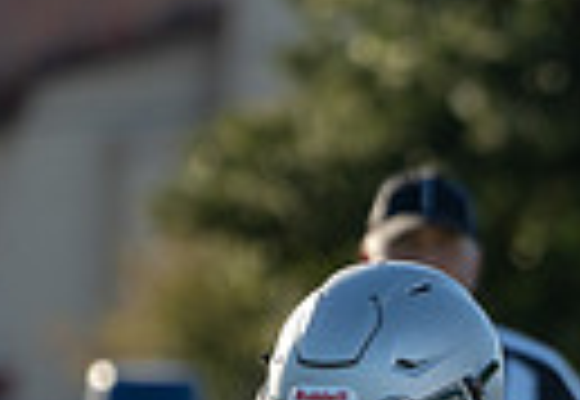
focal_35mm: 1660
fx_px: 27033
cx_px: 893
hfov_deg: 1.2
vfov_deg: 0.8
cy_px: 950
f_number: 5.6
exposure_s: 1/1250
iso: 500
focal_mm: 285
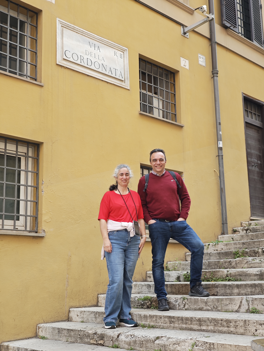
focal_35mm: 46
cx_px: 132
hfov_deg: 31.5
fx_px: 468
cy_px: 176
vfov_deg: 41.2
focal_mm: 6.55
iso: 50
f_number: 1.6
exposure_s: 1/142
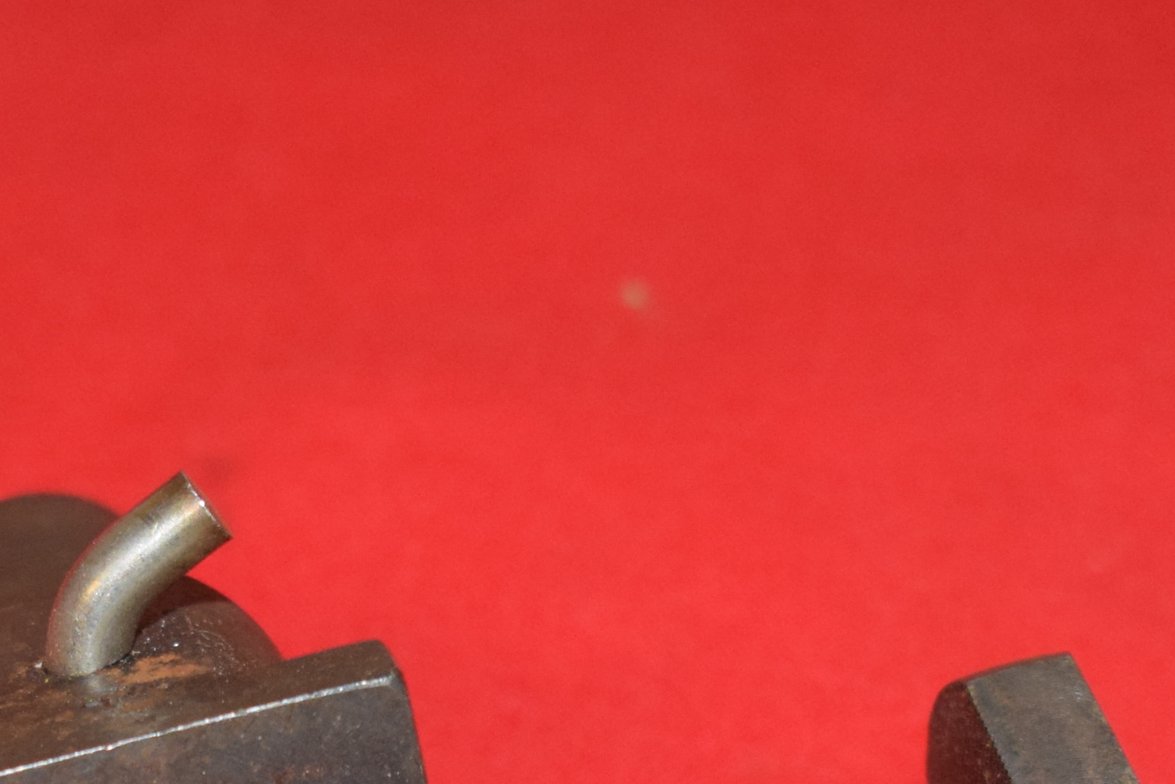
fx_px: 5256
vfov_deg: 8.4
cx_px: 476
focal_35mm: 161
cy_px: 1079
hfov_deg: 12.8
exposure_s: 1/200
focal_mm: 36
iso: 1250
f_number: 5
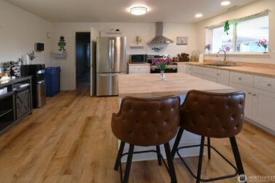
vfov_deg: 73.7
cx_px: 133
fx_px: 122
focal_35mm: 16
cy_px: 87
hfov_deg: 96.7
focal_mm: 10
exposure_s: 1/3
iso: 200
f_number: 11
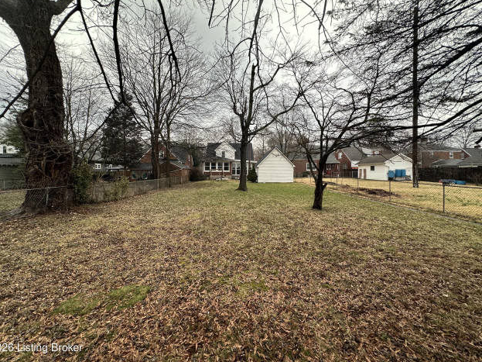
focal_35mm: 15
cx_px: 239
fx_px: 209
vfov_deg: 81.7
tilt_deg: +0.2
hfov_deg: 98.2
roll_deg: -0.2
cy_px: 171
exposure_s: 1/99
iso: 64
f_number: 2.2
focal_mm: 2.22
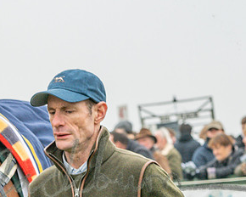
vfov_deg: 5.8
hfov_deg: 7.2
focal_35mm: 269
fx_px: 1958
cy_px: 81
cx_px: -8
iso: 400
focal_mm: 61
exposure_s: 1/320
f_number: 5
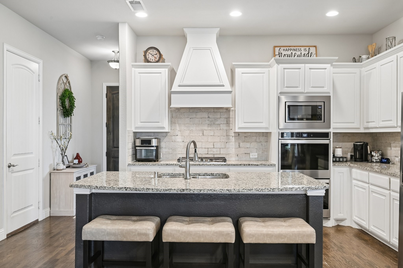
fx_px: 302
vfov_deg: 47.9
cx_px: 202
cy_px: 134
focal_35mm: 27
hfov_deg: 67.4
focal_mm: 27
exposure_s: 1/13
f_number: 8
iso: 400
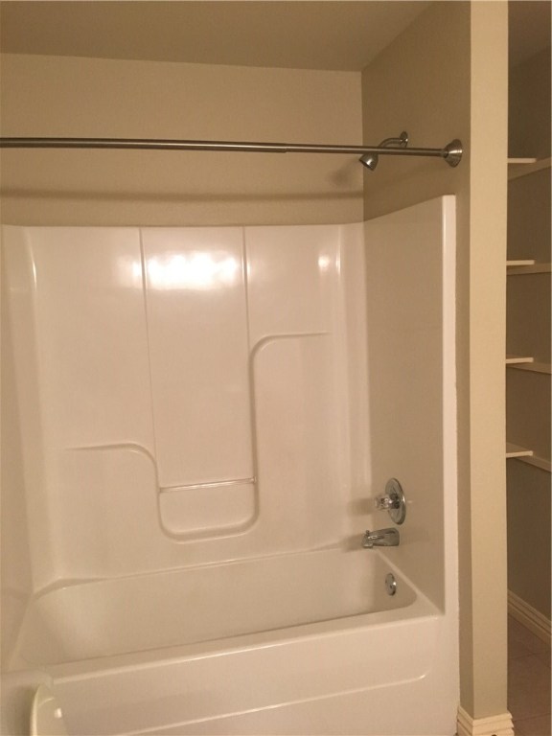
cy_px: 368
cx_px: 276
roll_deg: +2.2
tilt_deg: -5.7
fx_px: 617
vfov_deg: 61.7
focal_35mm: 29
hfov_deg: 48.2
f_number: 2.2
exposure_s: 1/30
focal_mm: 4.15
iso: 160
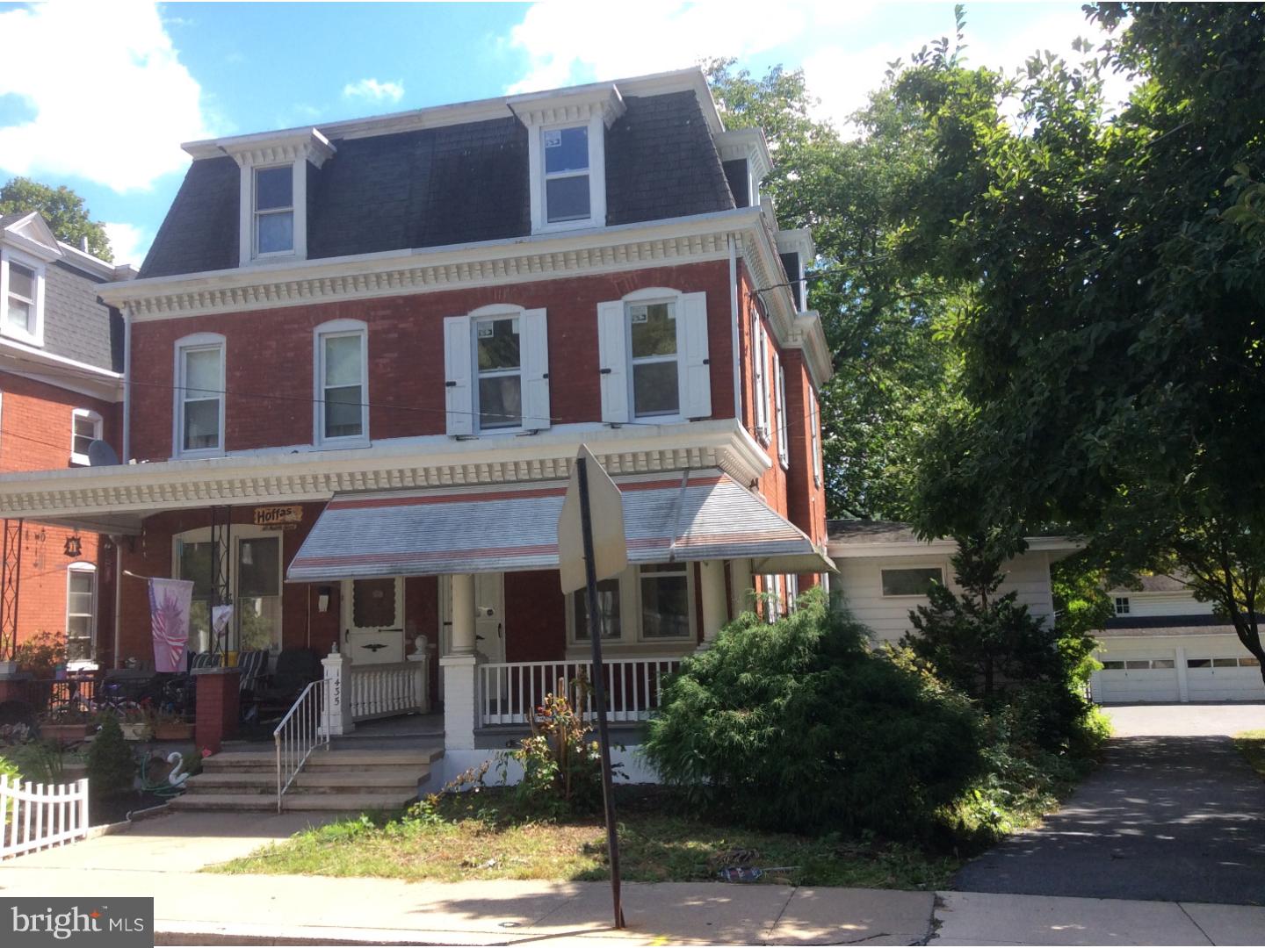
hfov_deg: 56.8
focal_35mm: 32
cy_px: 474
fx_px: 1169
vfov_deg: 44.2
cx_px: 632
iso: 32
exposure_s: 1/497
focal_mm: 3.3
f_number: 2.4
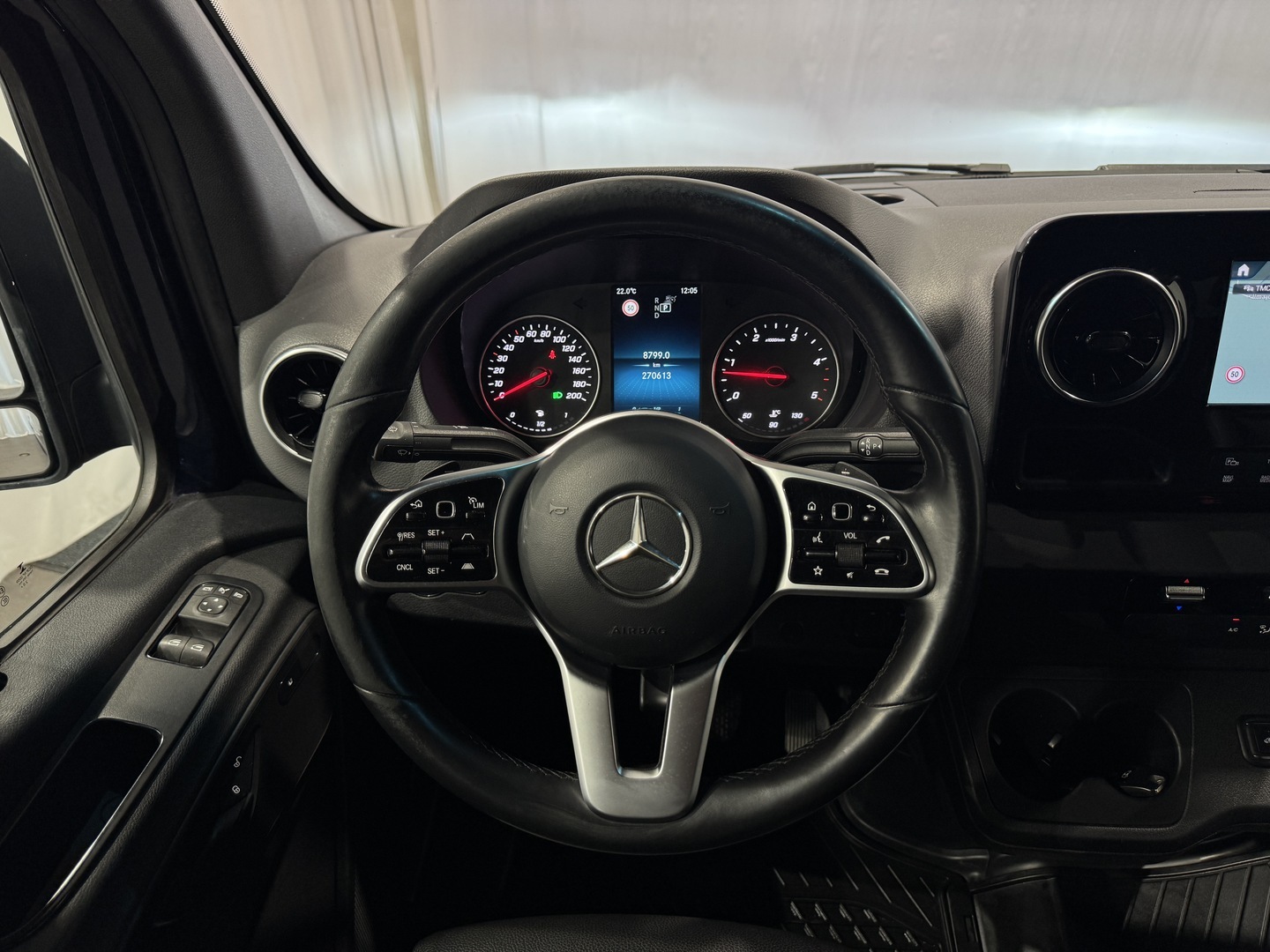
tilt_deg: -35.0
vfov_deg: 56.8
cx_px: 635
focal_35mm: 24
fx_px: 881
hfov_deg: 71.6
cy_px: 476
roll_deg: +2.3
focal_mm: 6.76
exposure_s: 1/100
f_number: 1.78
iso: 125
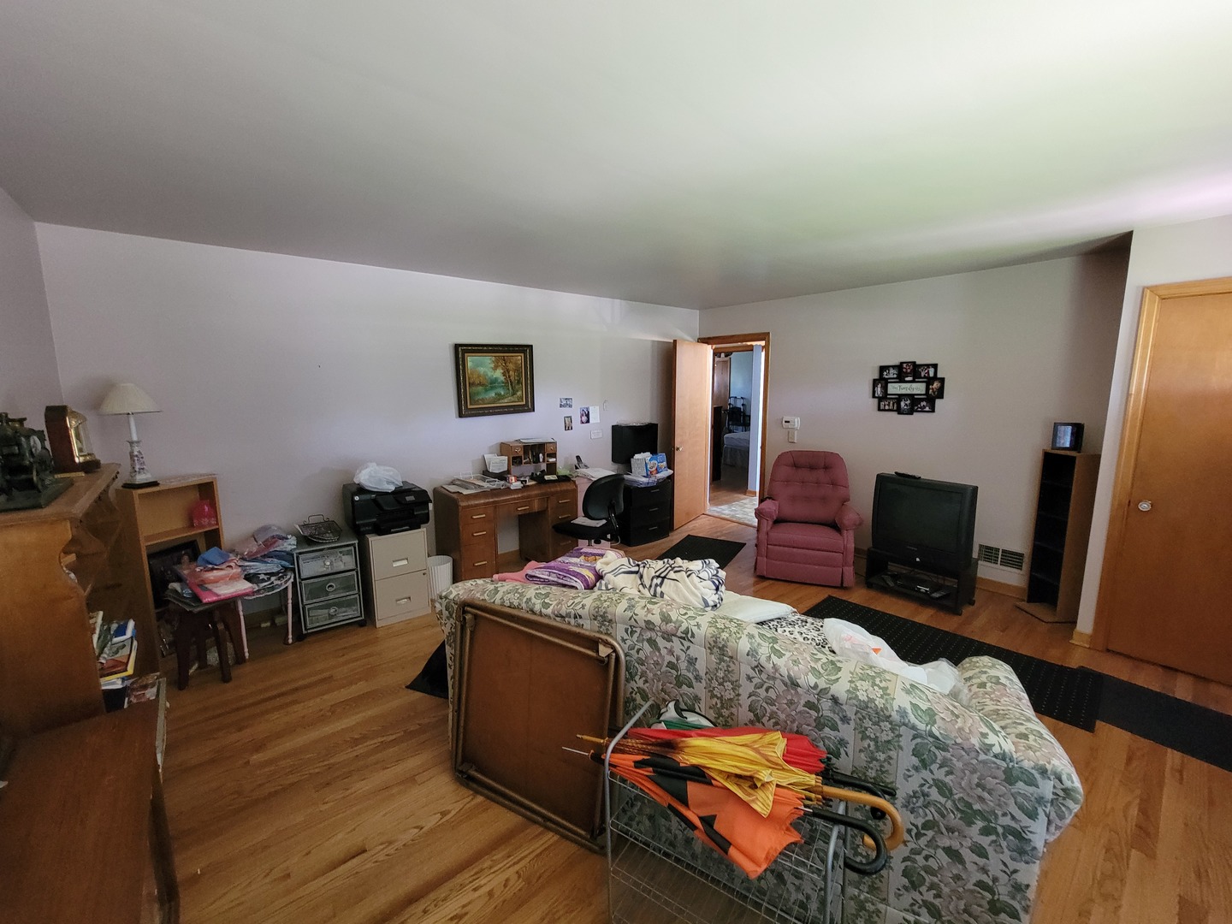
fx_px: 463
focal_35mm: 13
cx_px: 616
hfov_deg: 106.2
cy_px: 462
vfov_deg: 89.9
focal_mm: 2.2
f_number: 2.2
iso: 640
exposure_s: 1/24
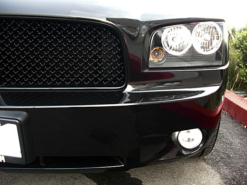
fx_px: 257
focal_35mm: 36
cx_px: 124
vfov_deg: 39.7
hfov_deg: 51.4
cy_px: 92
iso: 100
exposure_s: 1/80
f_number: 2.8
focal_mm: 6.3
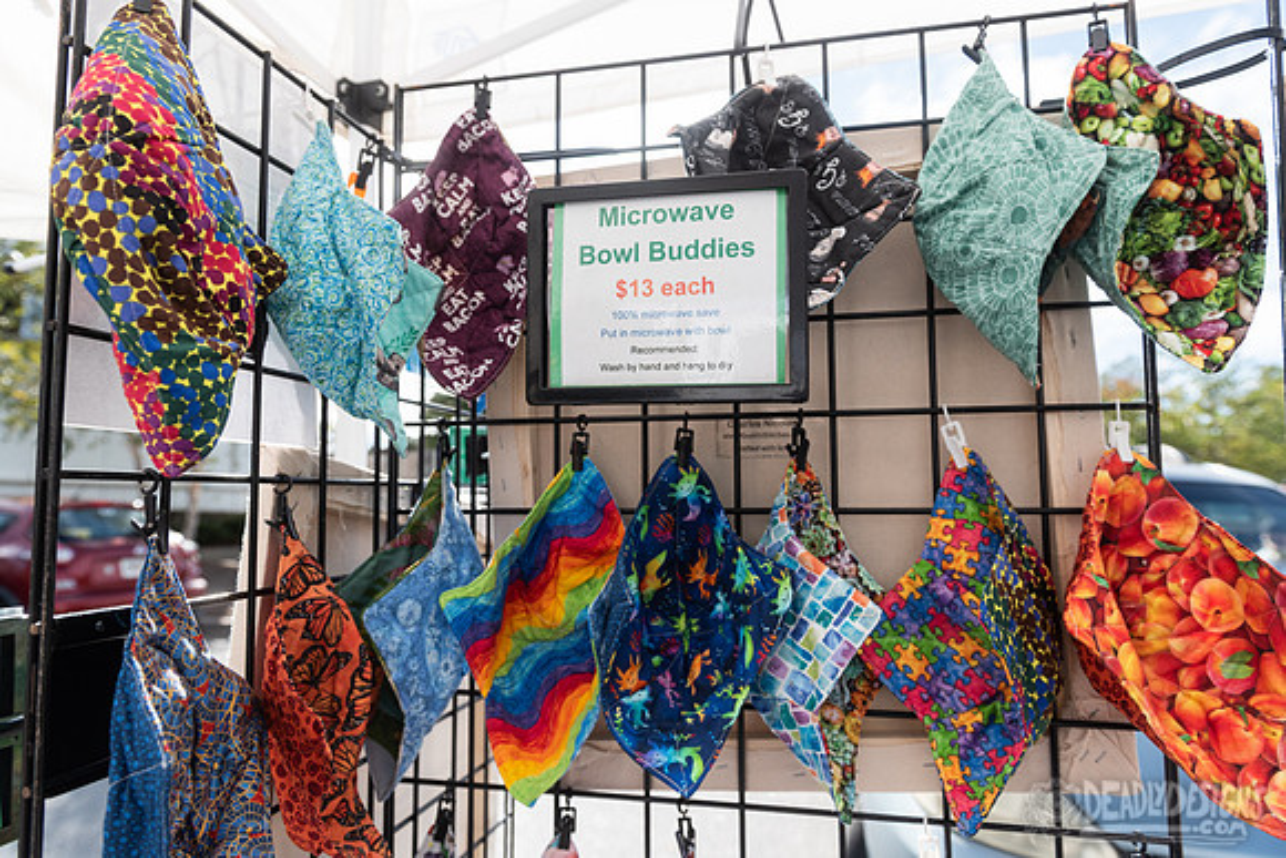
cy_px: 429
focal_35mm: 24
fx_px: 857
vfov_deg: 53.2
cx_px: 643
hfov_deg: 73.7
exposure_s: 1/800
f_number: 5
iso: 250
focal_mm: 24
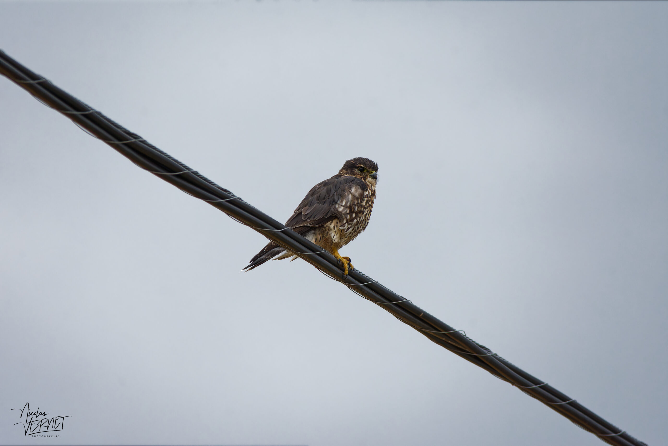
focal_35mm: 750
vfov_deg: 1.8
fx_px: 13916
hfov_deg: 2.7
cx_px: 334
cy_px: 223
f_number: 8
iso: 800
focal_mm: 500
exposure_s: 1/1000
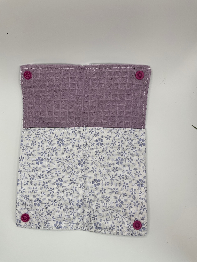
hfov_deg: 48.2
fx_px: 220
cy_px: 131
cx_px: 98
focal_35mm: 29
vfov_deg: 61.7
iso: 25
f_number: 1.8
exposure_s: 1/380
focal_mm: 3
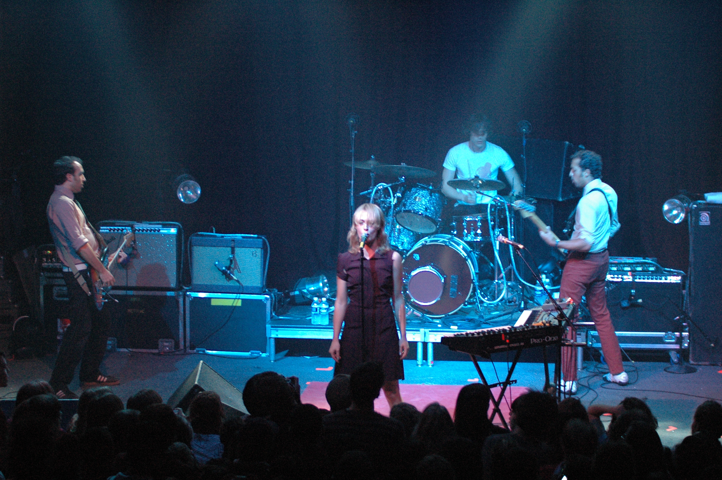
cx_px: 361
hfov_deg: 19.5
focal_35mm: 105
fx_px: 2104
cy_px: 240
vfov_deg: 13.0
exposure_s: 1/30
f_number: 2.8
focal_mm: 70
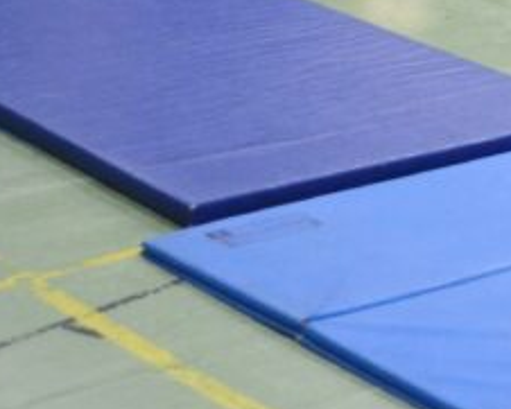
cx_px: 1060
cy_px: -221
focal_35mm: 153
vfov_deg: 9.8
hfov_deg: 11.3
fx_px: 2315
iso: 1100
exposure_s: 1/500
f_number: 4
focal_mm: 24
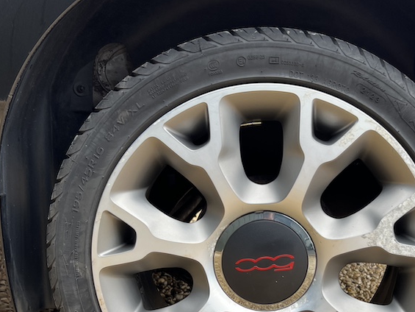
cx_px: 258
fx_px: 552
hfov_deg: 41.0
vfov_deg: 30.8
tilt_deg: -13.0
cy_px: 248
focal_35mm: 46
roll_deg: +0.6
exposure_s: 1/129
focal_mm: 5.7
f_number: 1.5
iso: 32
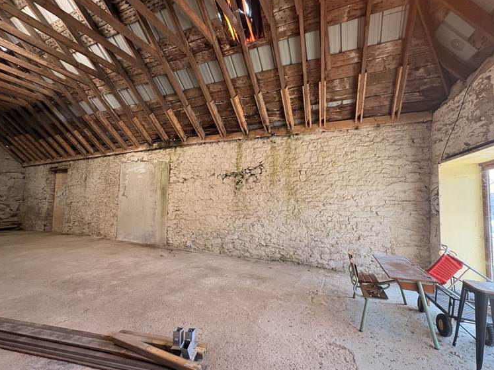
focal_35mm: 15
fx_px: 214
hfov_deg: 98.1
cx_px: 258
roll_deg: +0.0
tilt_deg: +3.0
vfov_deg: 81.7
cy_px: 192
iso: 160
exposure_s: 1/99
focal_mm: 2.22
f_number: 2.2
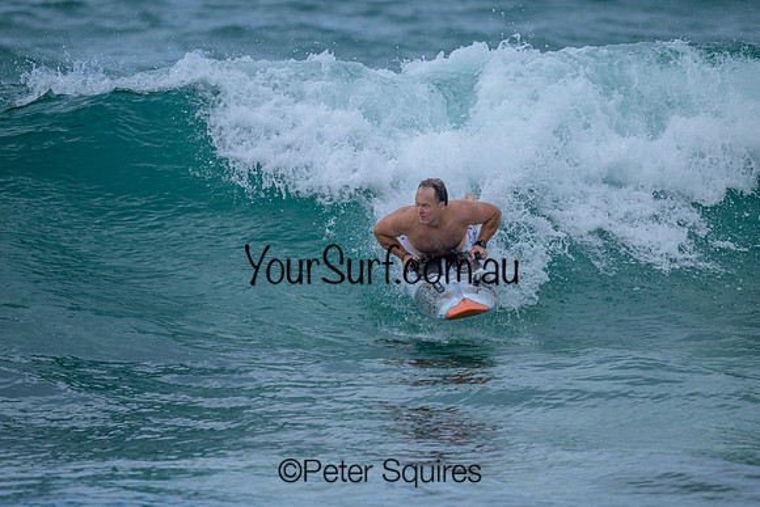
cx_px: 380
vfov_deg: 1.7
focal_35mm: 800
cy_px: 254
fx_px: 16892
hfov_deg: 2.6
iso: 450
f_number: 6.3
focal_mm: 800
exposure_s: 1/2000
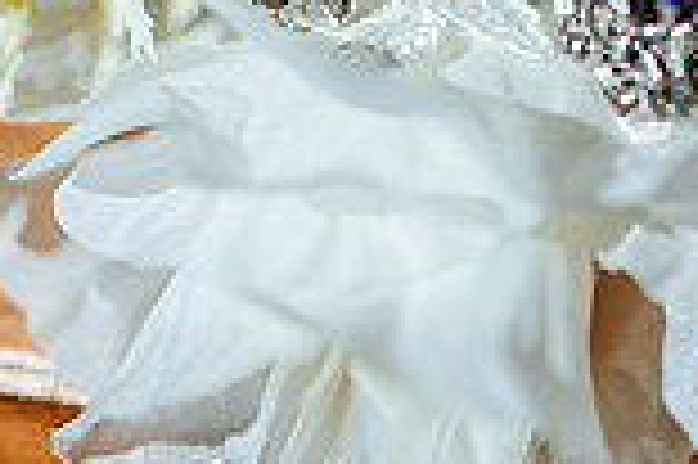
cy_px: -169
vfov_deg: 10.2
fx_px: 2537
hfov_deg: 15.6
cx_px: 545
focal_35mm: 131
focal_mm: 35
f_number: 1.8
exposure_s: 1/8000
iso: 200
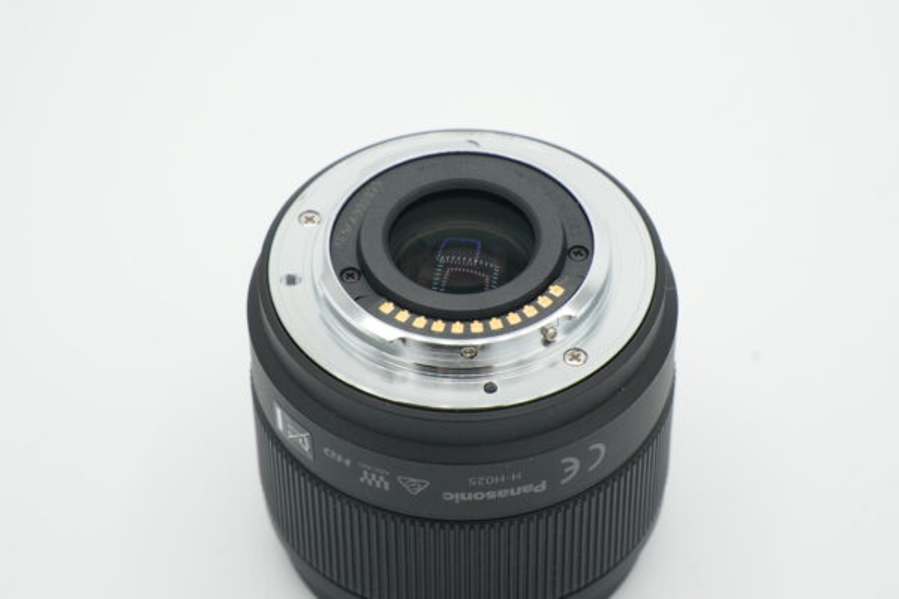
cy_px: 300
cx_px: 450
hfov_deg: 19.5
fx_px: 2622
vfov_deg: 13.0
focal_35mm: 105
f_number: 13
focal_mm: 70
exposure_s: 1/100
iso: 400
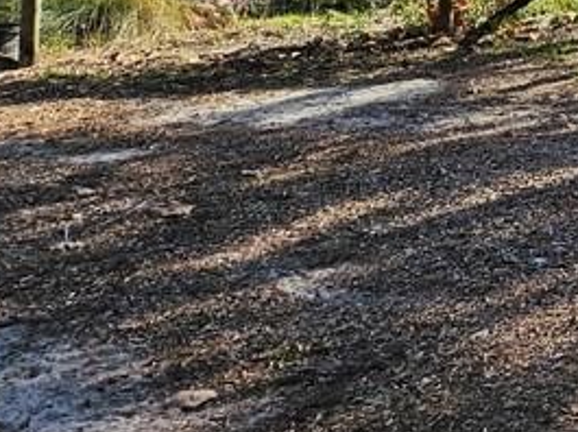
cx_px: 1086
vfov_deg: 14.9
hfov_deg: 17.3
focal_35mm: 89
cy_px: -288
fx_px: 1484
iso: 40
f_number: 1.8
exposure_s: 1/1248
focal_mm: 5.4
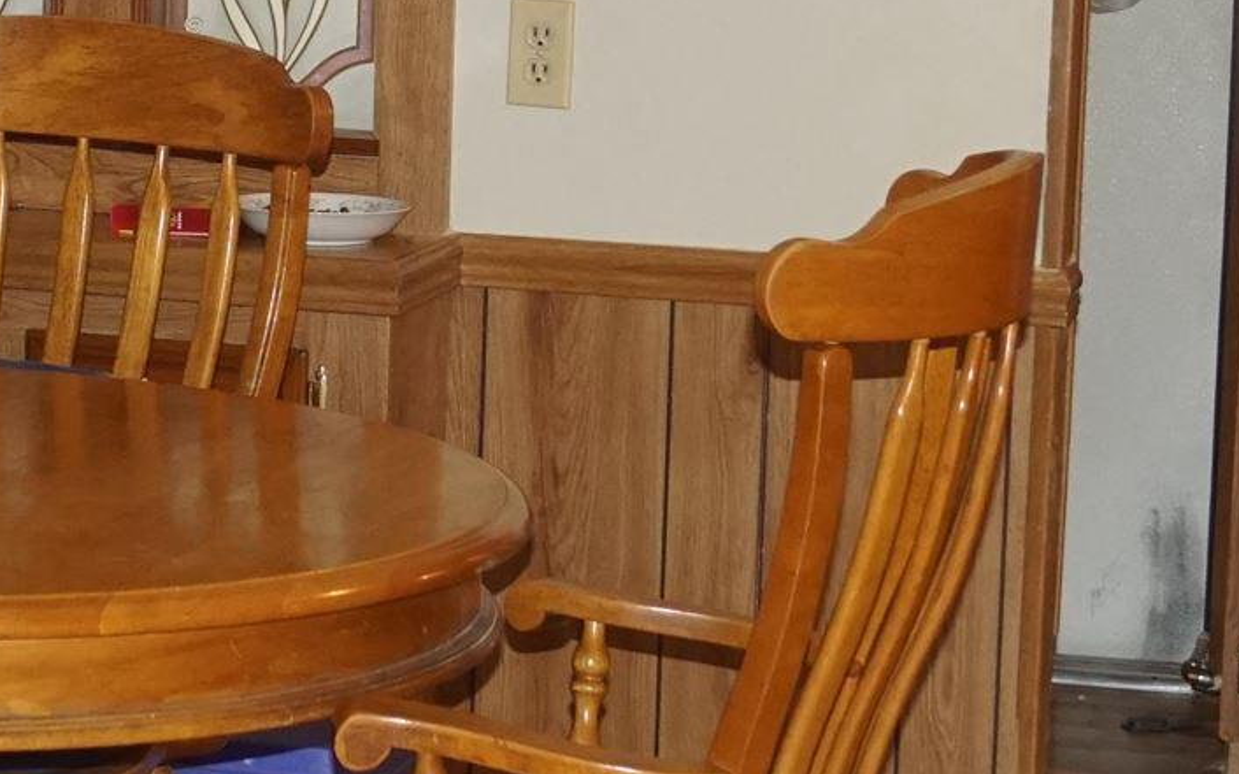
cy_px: -95
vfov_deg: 9.7
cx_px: 98
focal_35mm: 133
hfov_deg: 15.5
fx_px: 4490
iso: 800
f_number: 4
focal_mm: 20
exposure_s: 1/60
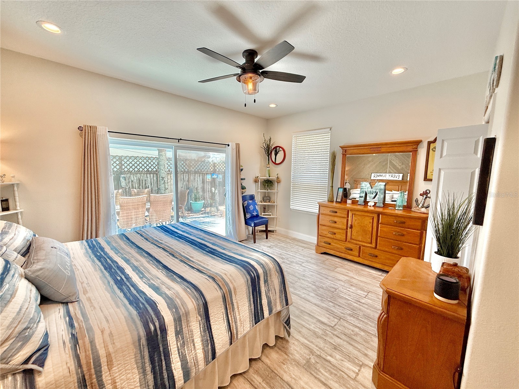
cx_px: 260
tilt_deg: -6.8
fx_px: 210
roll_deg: -1.7
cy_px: 194
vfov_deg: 85.7
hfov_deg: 102.1
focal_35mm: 14
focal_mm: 2.22
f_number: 2.2
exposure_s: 1/120
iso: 64
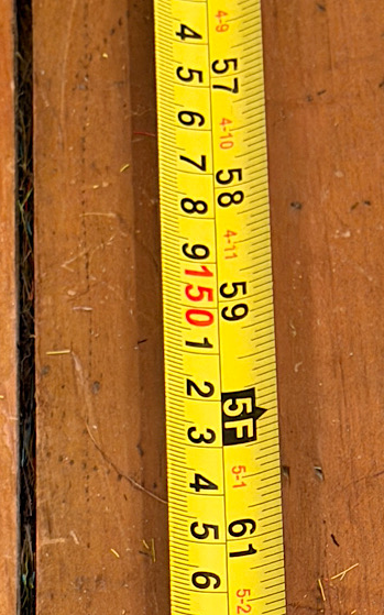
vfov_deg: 11.4
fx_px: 3050
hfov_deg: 7.1
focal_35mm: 182
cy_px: 554
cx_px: 549
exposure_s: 1/40
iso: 500
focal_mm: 6.76
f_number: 1.78
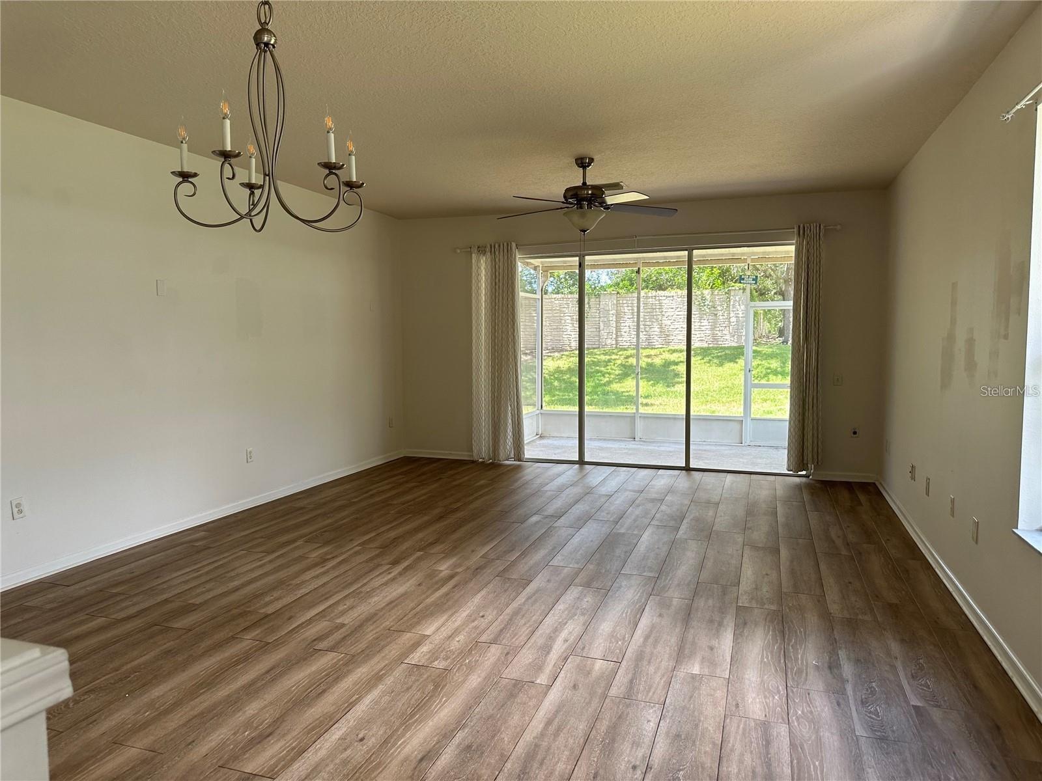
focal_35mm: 24
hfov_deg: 71.6
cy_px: 390
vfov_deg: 56.8
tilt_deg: -5.1
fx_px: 722
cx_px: 521
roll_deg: +0.5
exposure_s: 1/155
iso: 100
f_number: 1.78
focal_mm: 6.86
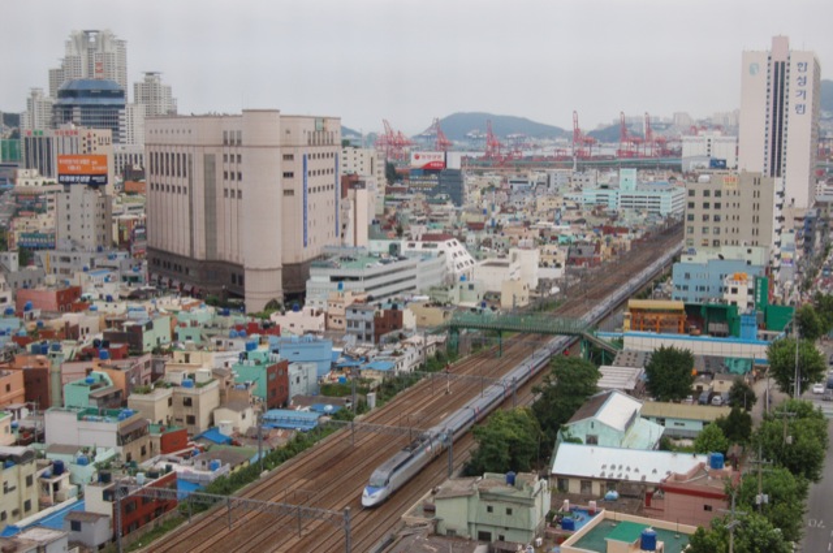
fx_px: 1109
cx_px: 416
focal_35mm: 48
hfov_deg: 41.2
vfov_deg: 28.0
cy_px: 276
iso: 800
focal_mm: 32
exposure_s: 1/160
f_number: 6.3
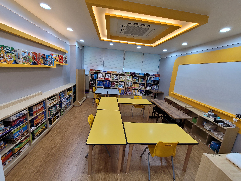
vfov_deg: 89.9
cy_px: 90
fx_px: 91
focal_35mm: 13
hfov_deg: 106.2
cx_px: 120
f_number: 2.2
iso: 100
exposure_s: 1/120
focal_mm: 2.2
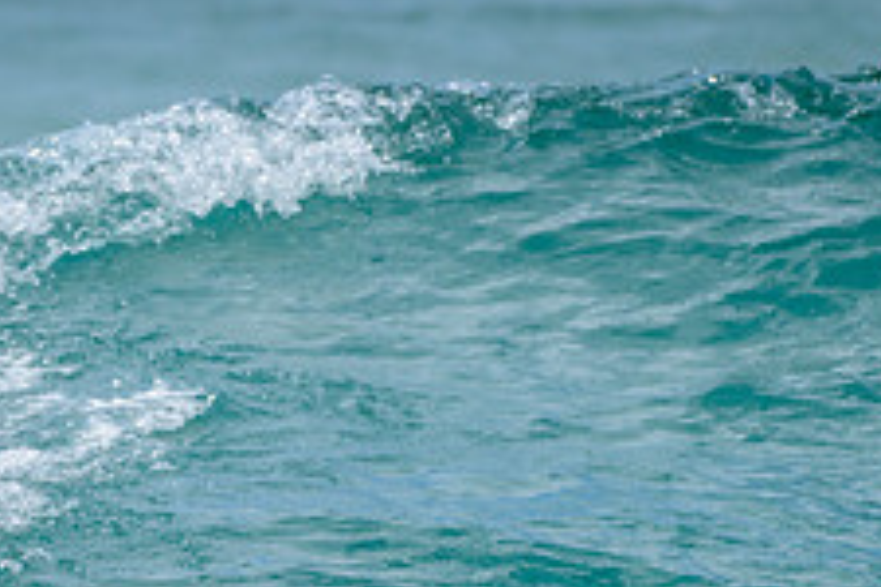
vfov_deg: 0.9
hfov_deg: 1.3
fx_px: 38688
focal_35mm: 1581
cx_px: 172
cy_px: 506
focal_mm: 500
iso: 220
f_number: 5.6
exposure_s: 1/2000
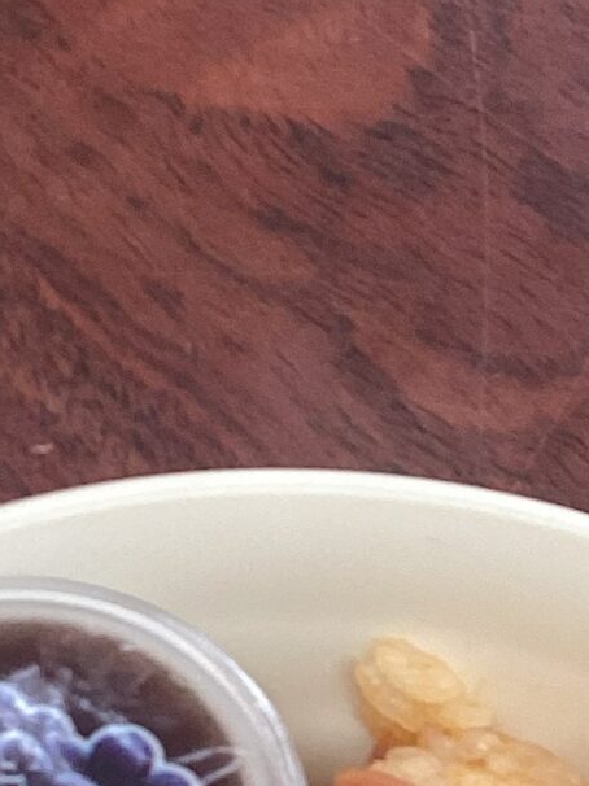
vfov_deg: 14.3
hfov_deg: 11.3
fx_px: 2974
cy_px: 1109
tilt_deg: -67.2
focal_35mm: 131
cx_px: 352
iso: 80
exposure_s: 1/60
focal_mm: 3.3
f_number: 2.4
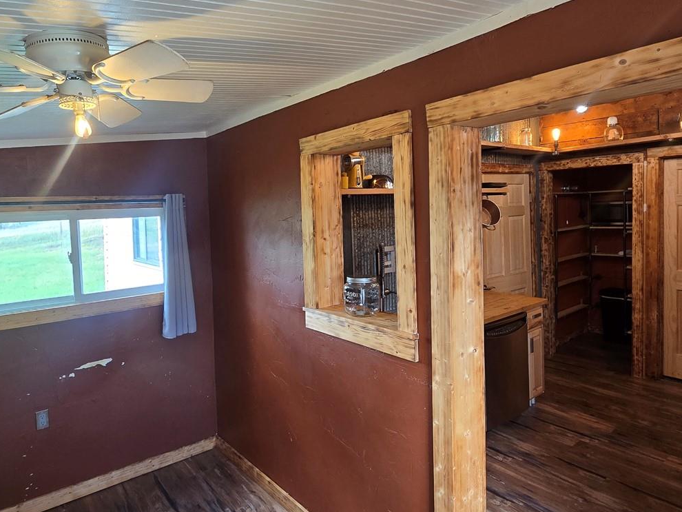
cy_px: 214
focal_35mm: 21
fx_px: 414
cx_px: 313
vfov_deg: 63.1
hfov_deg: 78.8
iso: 80
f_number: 2.2
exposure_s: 1/60
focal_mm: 2.2
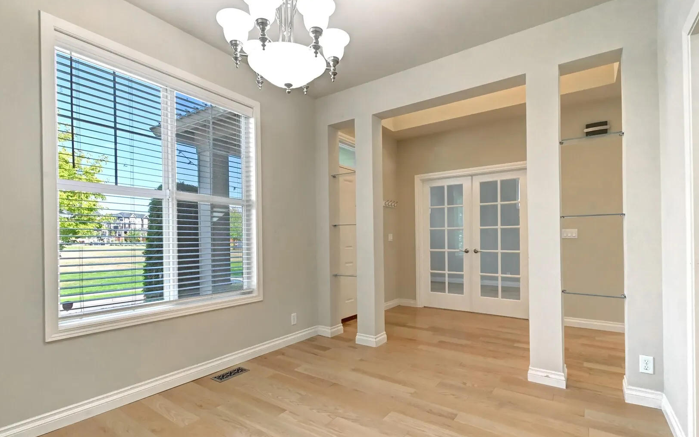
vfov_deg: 71.1
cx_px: 341
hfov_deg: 97.8
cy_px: 239
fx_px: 305
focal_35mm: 16
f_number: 11
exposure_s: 1/8
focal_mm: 10
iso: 3200
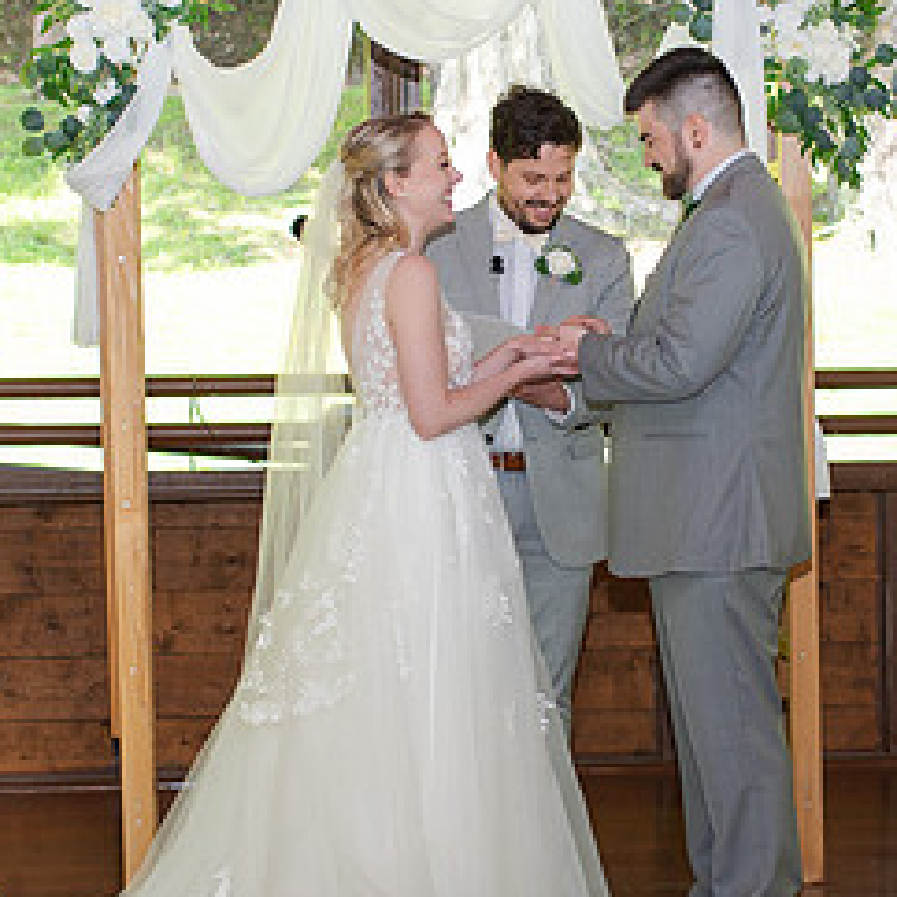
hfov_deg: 14.2
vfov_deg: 14.2
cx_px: 512
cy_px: 481
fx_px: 3606
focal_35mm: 123
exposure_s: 1/200
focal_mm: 35
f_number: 3.2
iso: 125
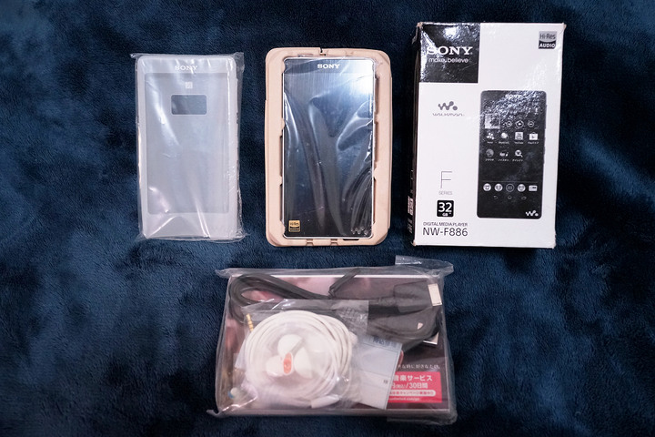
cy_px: 218
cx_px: 328
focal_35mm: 35
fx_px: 637
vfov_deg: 37.9
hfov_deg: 54.4
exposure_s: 1/80
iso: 5000
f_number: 5
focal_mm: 35
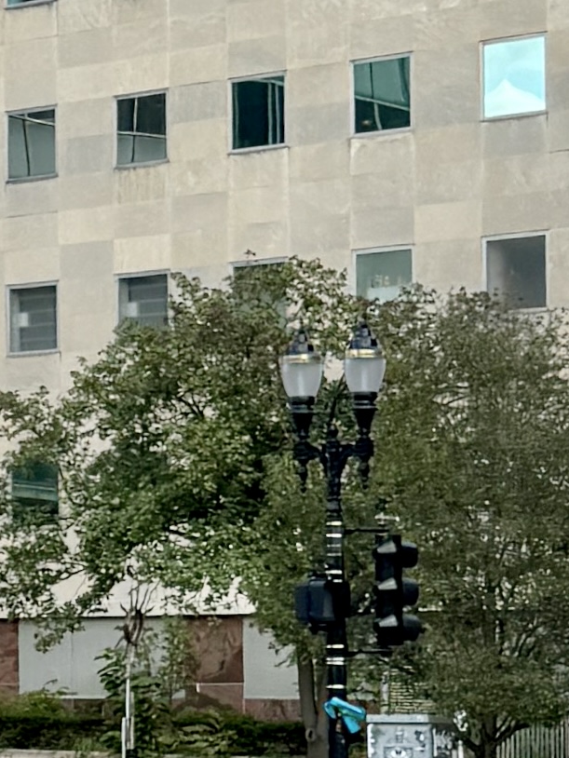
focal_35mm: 161
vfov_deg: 12.3
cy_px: 500
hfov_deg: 8.9
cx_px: -373
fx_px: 3527
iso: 80
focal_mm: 6.76
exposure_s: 1/1980
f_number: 1.78
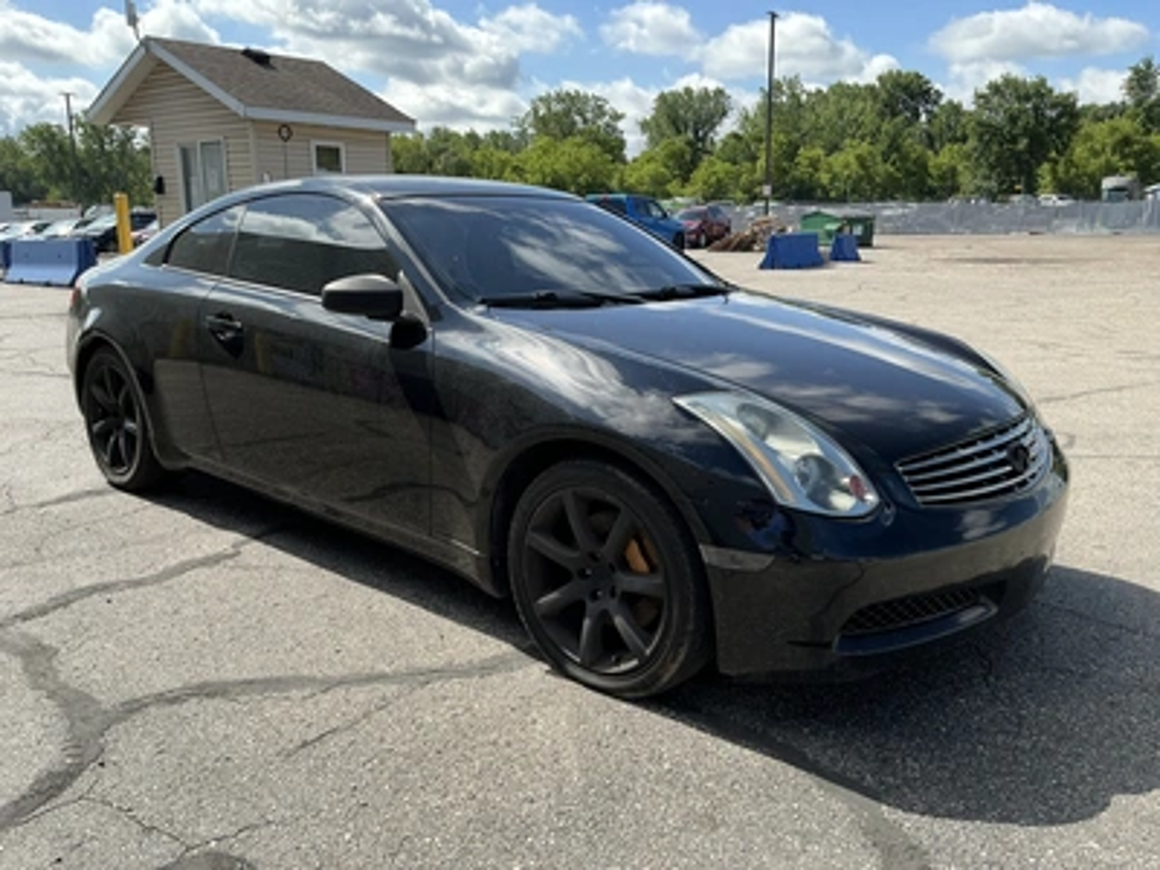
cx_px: 580
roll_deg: +1.8
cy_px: 435
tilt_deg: -10.8
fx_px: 938
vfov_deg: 49.7
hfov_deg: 63.4
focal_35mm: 28
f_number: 1.8
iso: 25
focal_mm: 3
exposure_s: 1/1035
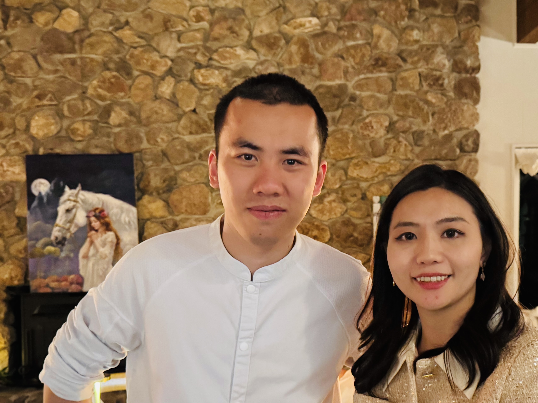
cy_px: 273
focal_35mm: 40
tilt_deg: -4.2
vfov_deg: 35.6
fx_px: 622
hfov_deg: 46.5
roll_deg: +0.8
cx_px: 328
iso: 1600
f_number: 1.78
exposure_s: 1/30
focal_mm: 6.76
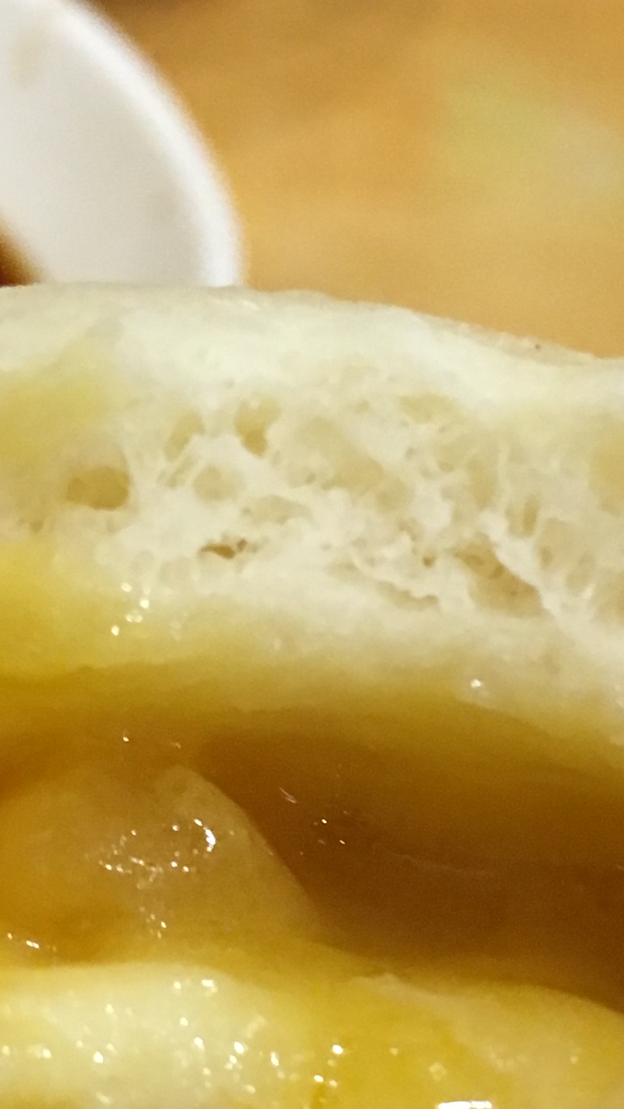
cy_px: 866
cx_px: 435
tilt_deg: -51.1
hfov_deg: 13.6
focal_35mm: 89
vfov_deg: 23.6
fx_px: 2618
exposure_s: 1/30
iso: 160
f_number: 2.2
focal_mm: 4.15
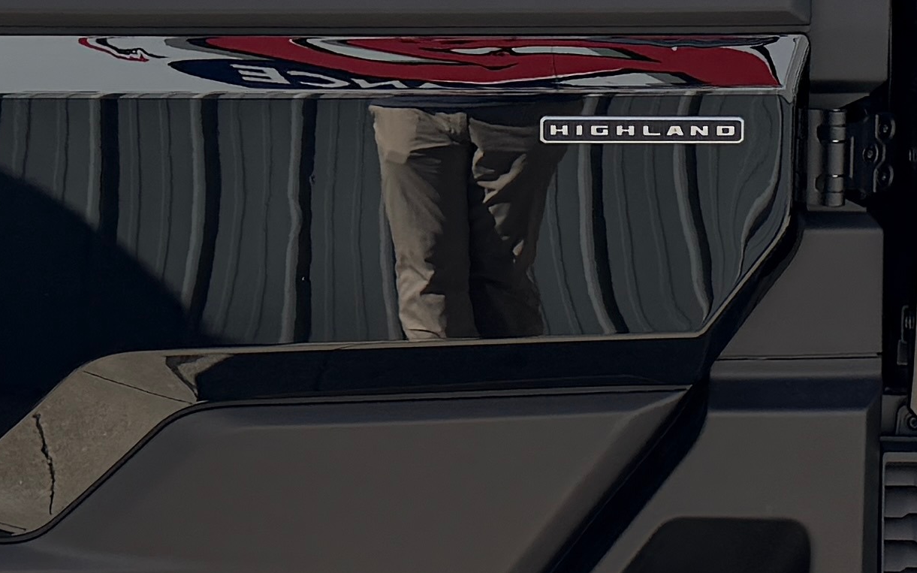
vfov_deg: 11.0
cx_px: 456
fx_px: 2974
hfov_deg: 17.5
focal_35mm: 119
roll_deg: +0.6
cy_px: 221
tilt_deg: -10.6
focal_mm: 6.76
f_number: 1.78
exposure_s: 1/2299
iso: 100
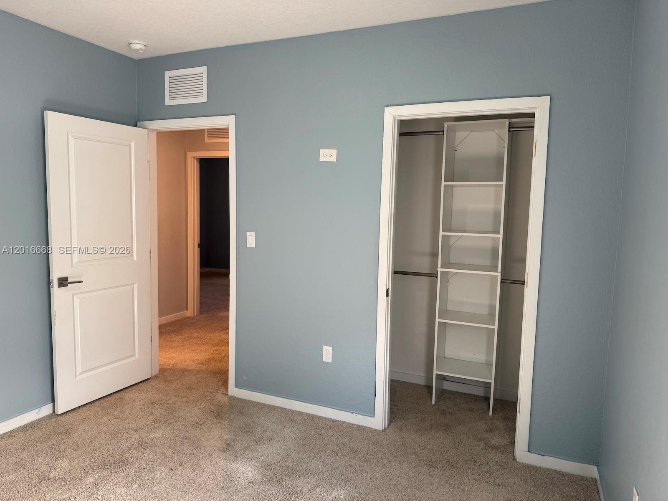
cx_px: 334
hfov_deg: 71.6
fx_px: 463
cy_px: 250
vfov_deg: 56.8
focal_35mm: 24
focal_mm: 6.76
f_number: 1.78
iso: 125
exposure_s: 1/60
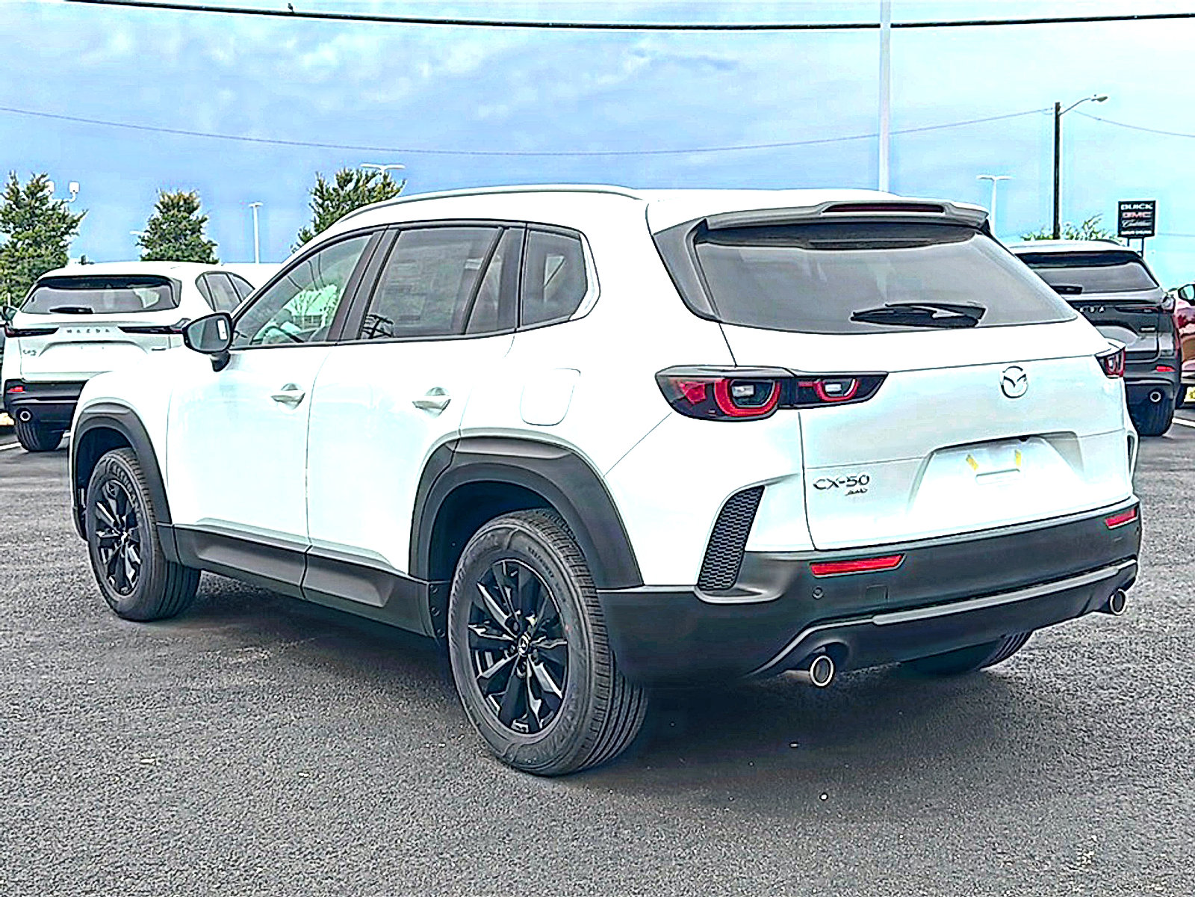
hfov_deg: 50.1
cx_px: 598
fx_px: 1277
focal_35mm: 37
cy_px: 448
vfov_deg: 38.7
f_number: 1.78
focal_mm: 6.86
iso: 80
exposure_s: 1/4587
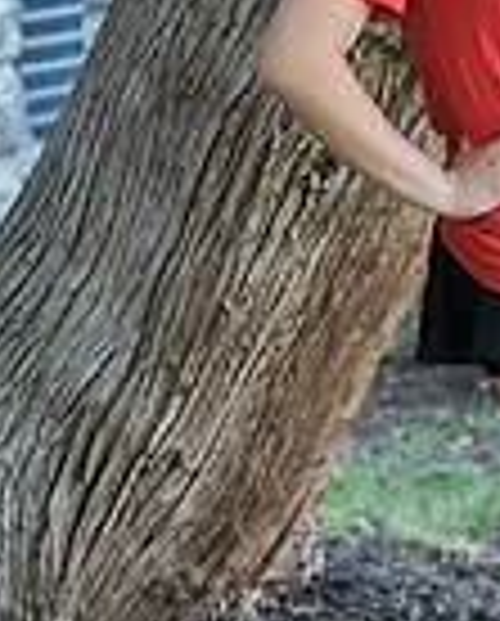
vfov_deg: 9.0
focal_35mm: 214
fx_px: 3945
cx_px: 644
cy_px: -9
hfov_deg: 7.2
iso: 500
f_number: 3.5
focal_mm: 70
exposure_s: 1/100
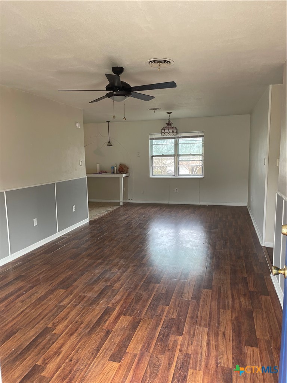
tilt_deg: -7.4
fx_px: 287
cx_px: 144
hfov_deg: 53.1
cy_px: 192
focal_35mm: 26
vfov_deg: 67.3
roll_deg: +2.9
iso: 64
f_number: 1.6
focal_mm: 4.2
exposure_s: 1/121
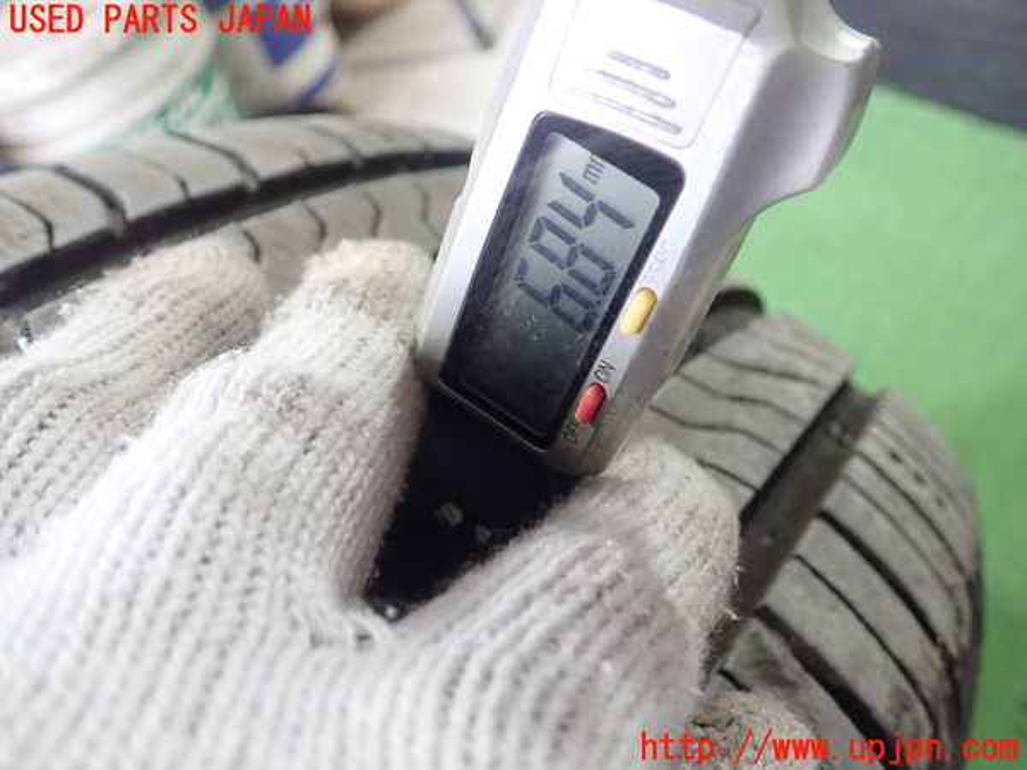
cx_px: 514
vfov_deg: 46.8
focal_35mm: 30
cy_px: 385
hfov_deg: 60.0
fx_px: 890
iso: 640
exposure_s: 1/125
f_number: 2.3
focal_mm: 5.5
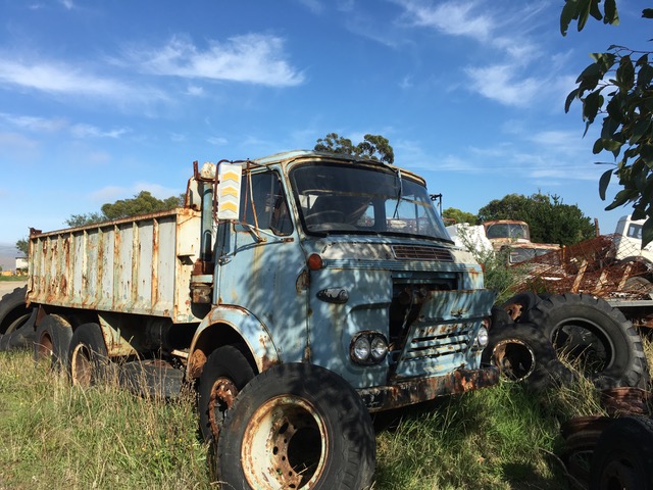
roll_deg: +0.2
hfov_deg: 61.7
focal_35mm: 29
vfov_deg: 48.2
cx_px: 326
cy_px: 245
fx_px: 547
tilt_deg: +2.4
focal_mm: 4.15
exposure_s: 1/1326
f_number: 2.2
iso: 25
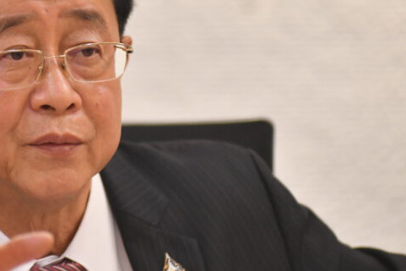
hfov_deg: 4.8
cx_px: 62
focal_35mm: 426
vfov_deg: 3.2
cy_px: 98
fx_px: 4805
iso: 1600
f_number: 2.8
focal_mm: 200
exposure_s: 1/160
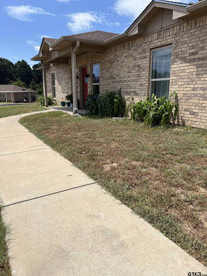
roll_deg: -0.1
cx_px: 104
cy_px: 138
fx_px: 207
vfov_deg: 67.3
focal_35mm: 26
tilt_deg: -12.0
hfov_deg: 53.1
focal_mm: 5.7
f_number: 1.5
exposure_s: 1/5882
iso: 50
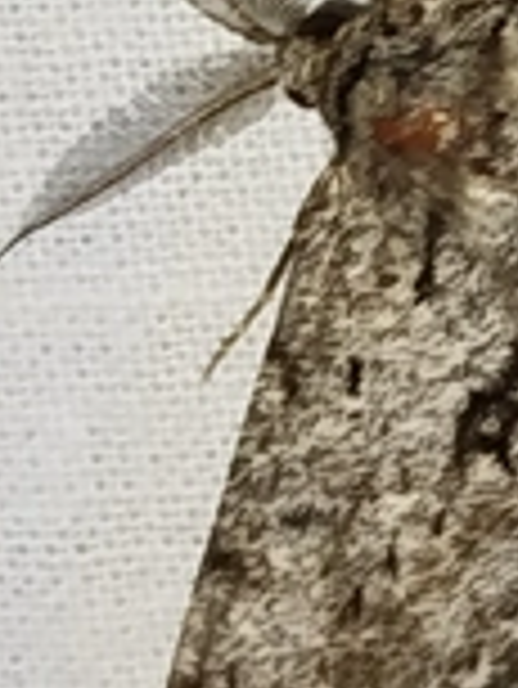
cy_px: 193
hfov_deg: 5.9
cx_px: 725
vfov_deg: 7.9
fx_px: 5001
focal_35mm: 251
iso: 100
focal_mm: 5.31
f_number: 1.7
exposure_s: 1/50
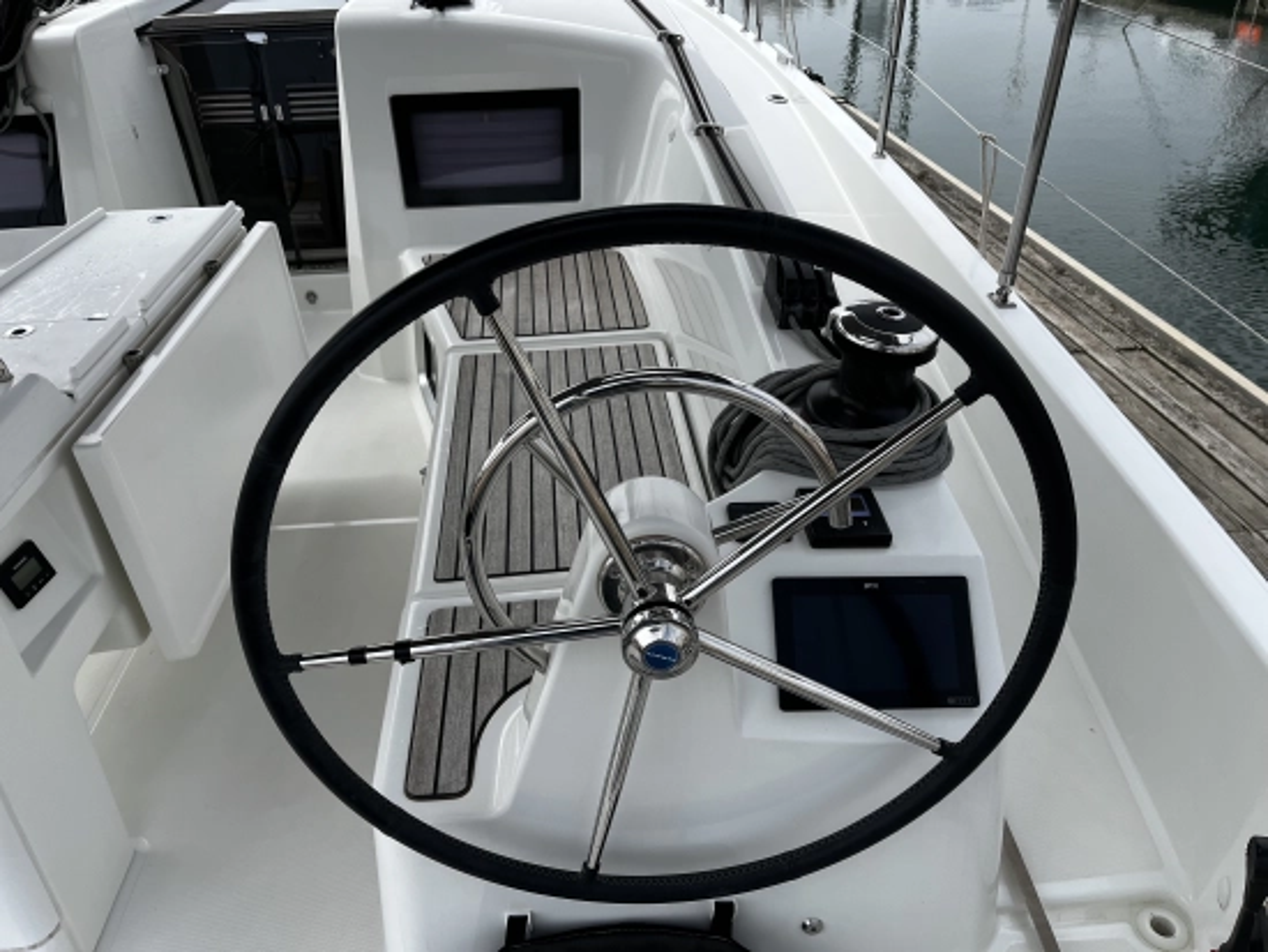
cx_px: 634
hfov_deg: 67.3
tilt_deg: -33.2
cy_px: 476
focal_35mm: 26
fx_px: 953
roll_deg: +3.5
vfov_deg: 53.1
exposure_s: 1/2755
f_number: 1.6
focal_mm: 5.1
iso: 50
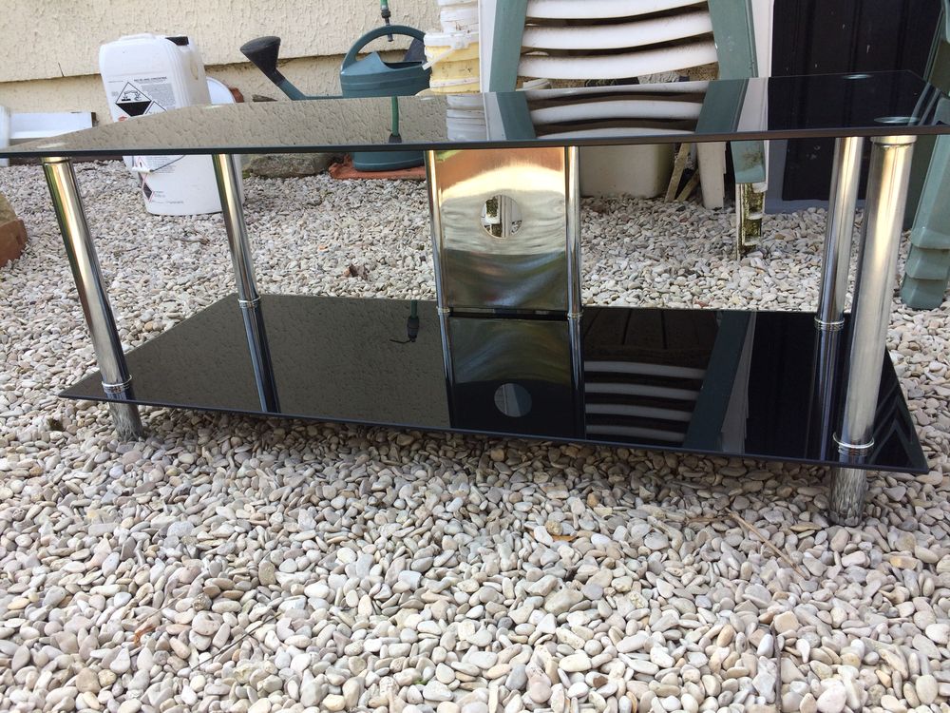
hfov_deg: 61.7
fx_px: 796
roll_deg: +6.4
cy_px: 356
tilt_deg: -23.1
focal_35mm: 29
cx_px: 475
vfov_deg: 48.2
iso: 32
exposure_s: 1/394
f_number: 2.2
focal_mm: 4.15
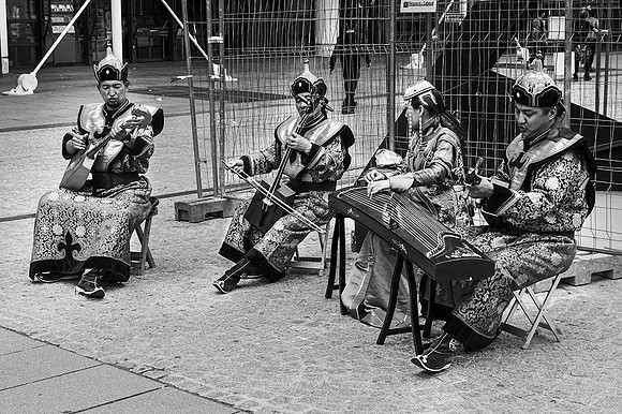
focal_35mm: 62
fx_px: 1071
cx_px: 311
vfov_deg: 21.9
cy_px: 207
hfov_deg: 32.4
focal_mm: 62
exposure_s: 1/125
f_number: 14
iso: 400
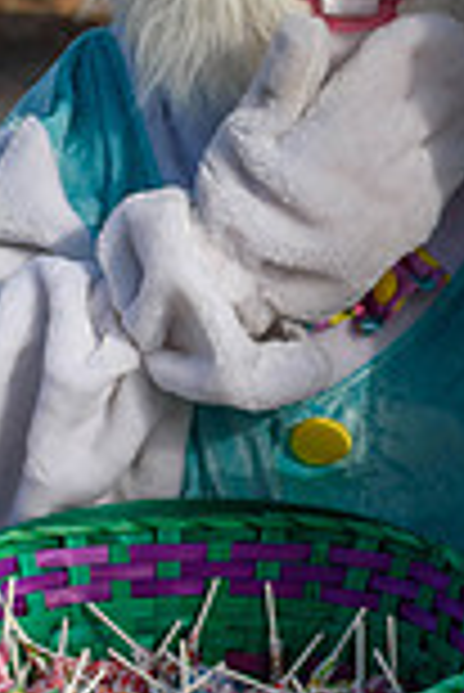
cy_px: 279
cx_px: 514
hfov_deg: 4.5
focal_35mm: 306
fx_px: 5902
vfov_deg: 6.7
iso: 220
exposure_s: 1/500
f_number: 5.6
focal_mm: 70
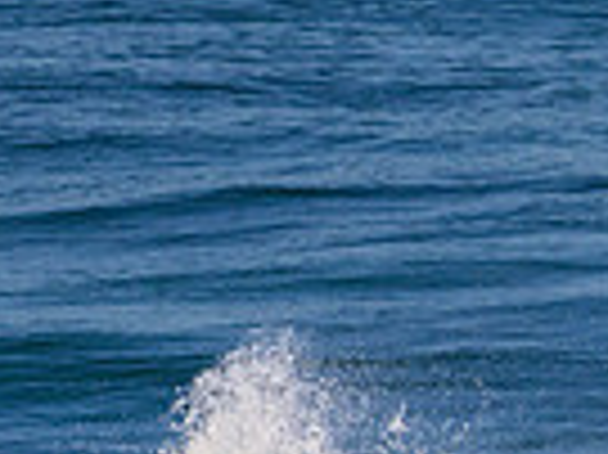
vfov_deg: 0.8
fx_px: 34062
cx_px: 265
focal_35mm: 1941
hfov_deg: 1.0
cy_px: 737
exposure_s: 1/2000
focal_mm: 430
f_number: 11
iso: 1400
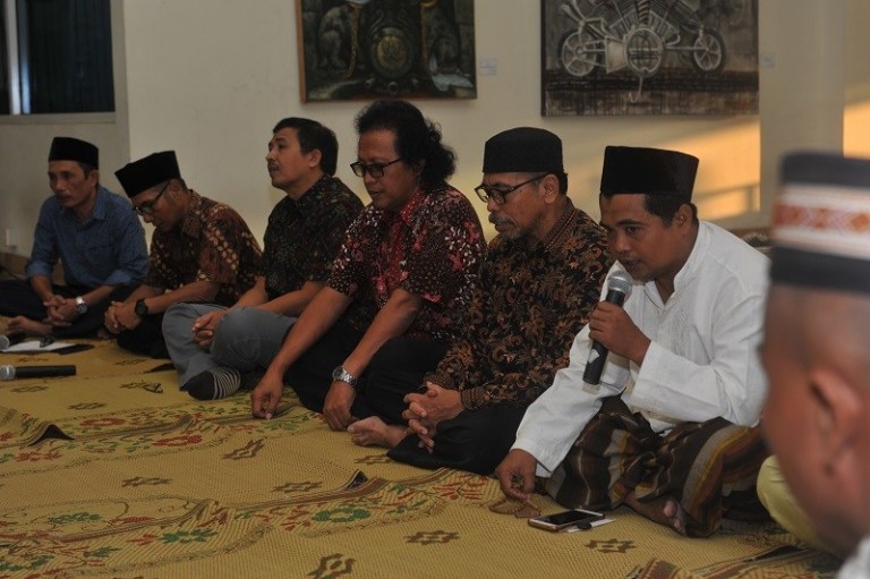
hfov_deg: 28.9
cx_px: 435
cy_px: 290
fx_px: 1691
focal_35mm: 70
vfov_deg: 19.4
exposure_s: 1/100
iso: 400
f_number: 7.1
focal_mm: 70
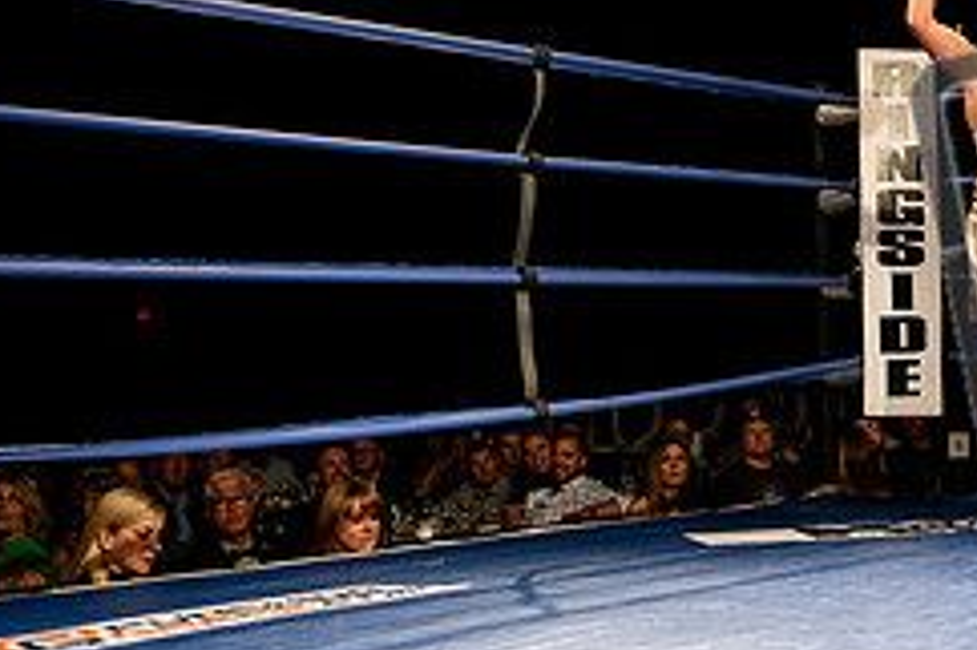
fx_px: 2278
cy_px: 127
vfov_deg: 16.1
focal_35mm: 84
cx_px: 920
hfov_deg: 23.4
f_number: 2.8
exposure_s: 1/1250
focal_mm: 35
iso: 1600
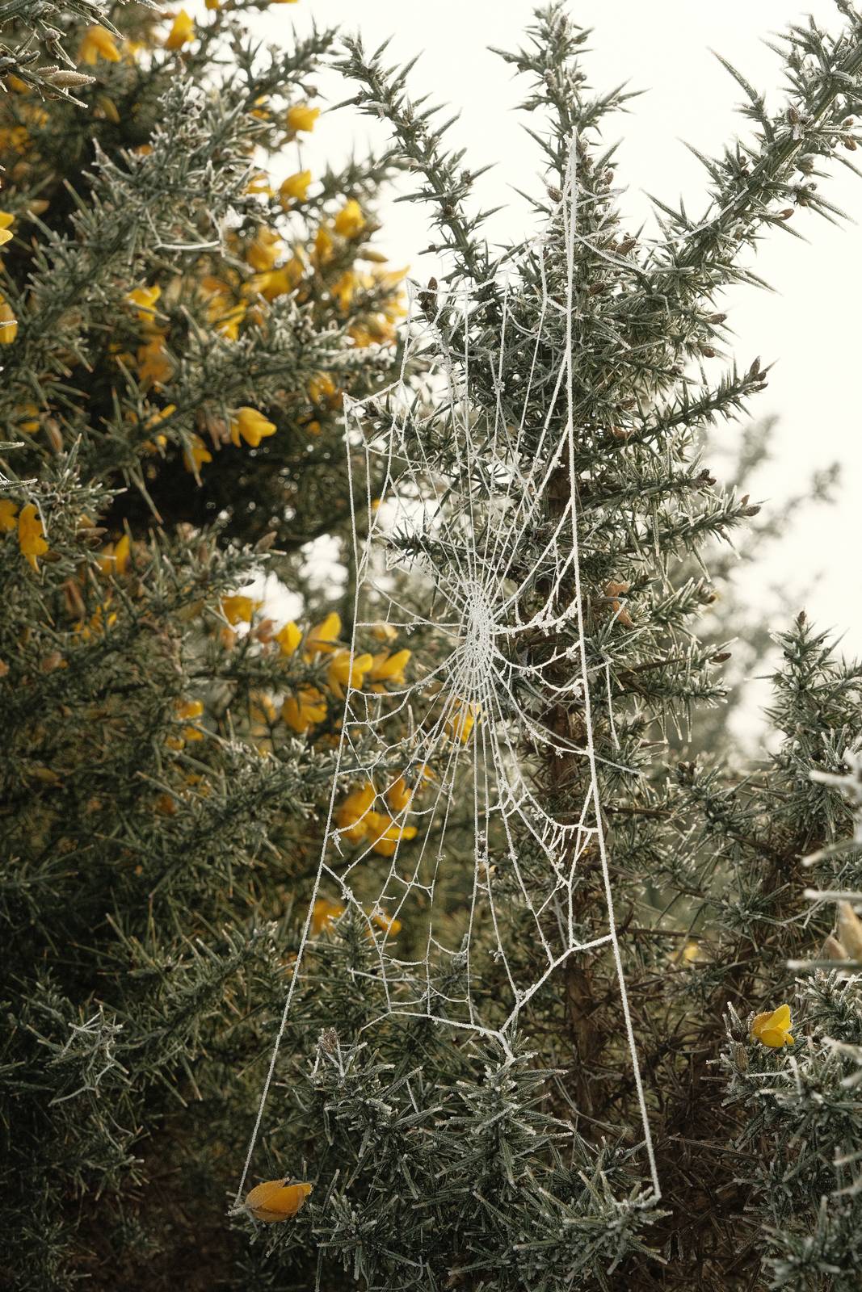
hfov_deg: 18.7
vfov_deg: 27.7
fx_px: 2621
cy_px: 646
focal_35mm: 73
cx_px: 431
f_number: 8
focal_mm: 48.5
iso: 640
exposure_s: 1/320
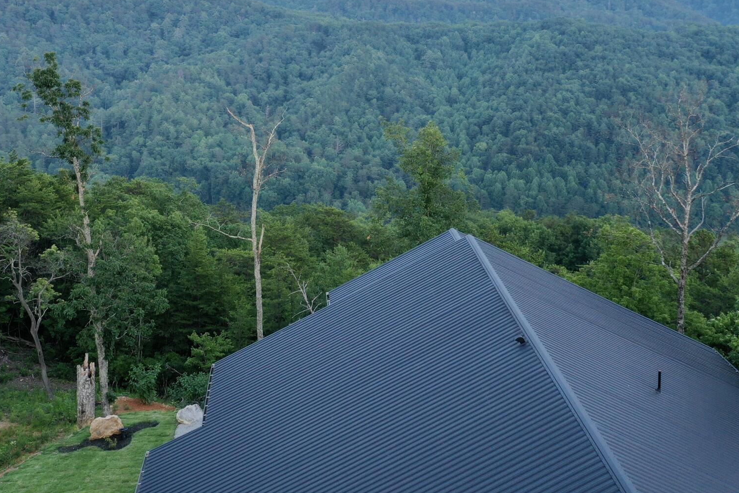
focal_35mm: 56
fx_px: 1149
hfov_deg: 35.6
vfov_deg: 24.0
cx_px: 379
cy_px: 133
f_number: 5.6
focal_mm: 10.26
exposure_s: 1/25
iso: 100
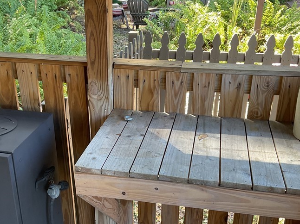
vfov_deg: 31.3
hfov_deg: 41.1
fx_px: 399
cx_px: 122
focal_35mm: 46
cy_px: 141
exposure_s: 1/60
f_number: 1.8
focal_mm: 3
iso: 32
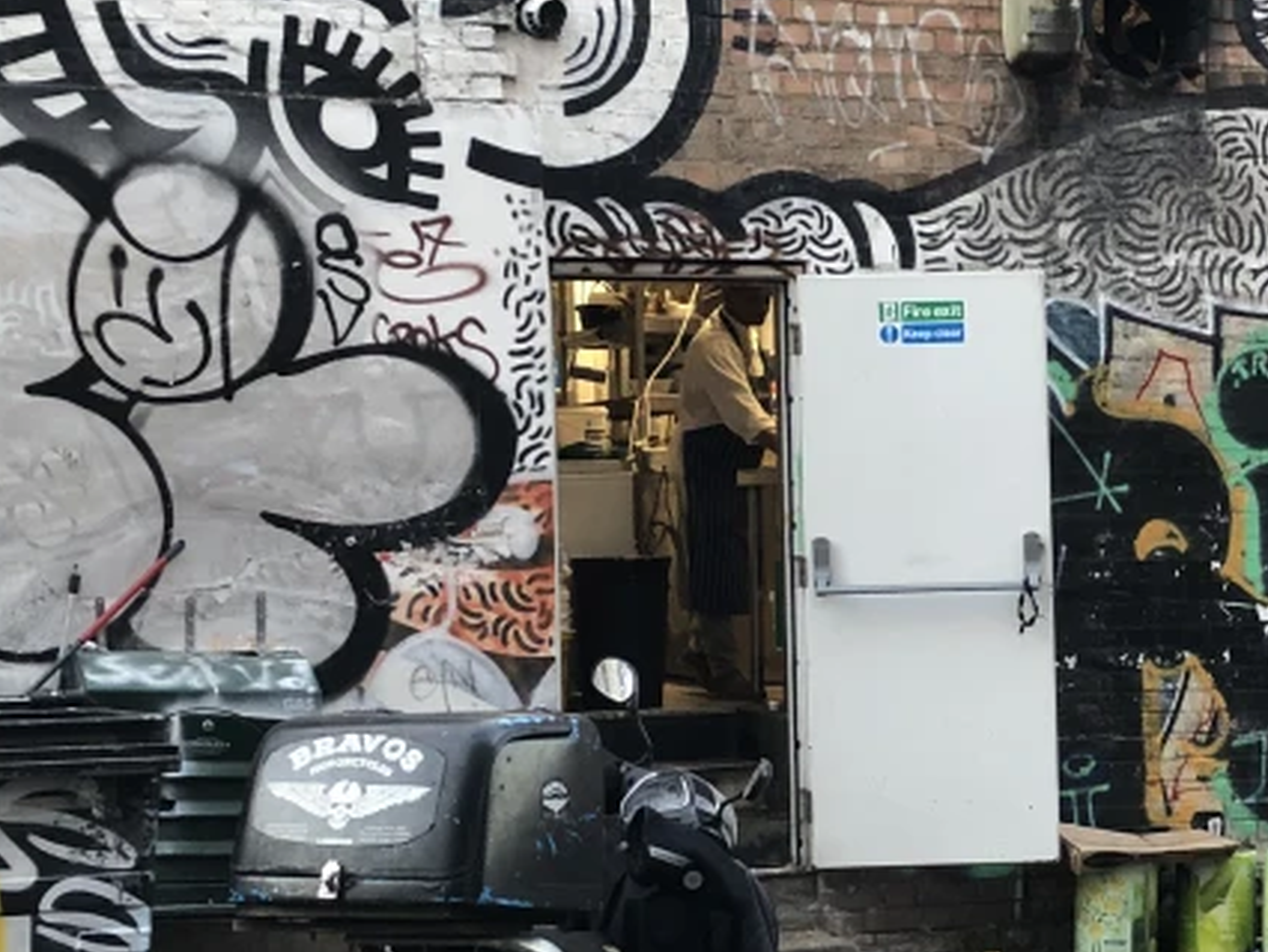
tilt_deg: +1.4
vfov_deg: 18.7
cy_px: 543
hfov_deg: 24.4
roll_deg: +0.5
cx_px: 961
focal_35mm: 79
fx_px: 2895
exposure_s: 1/30
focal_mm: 4
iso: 40
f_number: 1.8
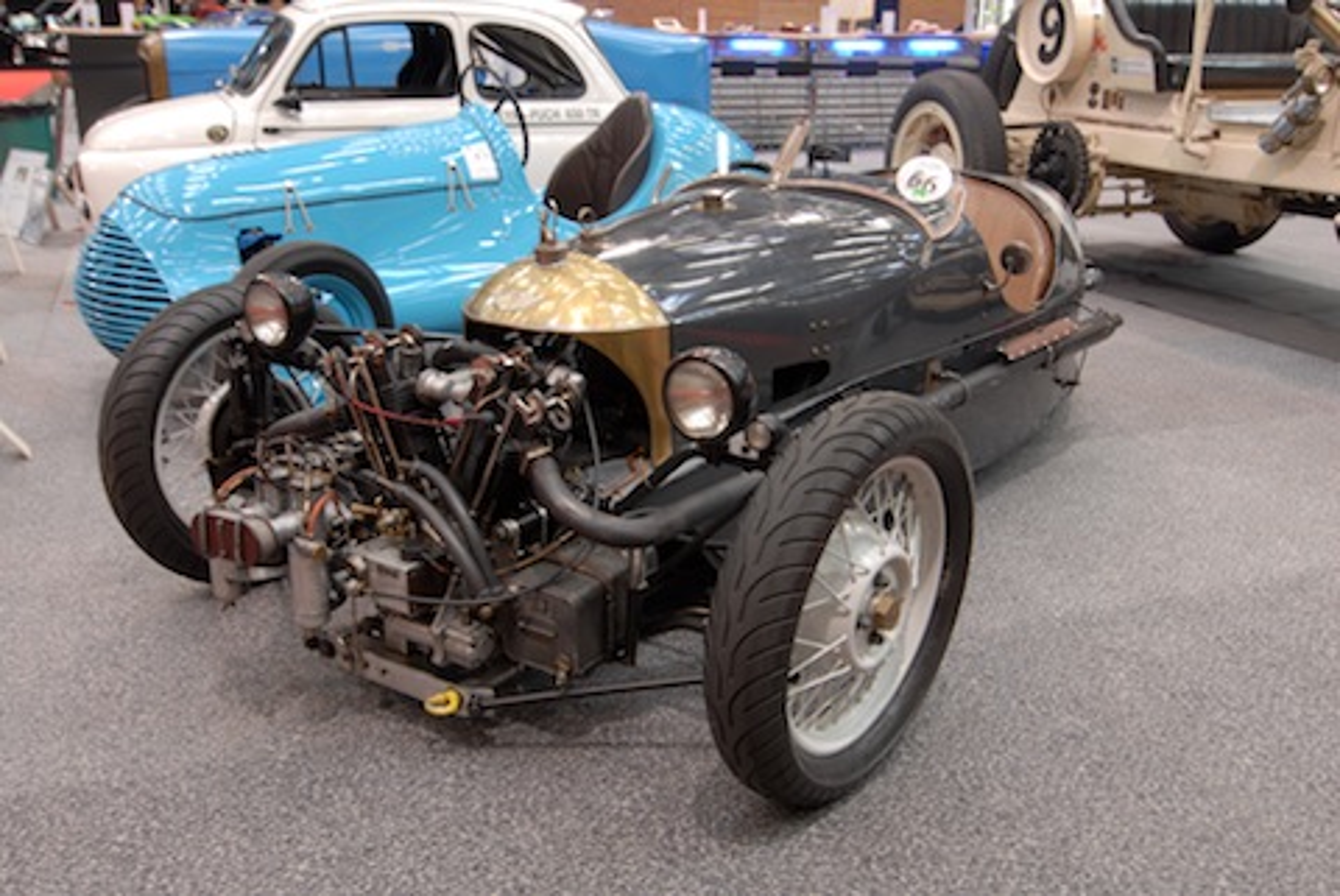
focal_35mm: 36
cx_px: 670
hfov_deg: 53.1
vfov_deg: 36.9
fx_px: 1341
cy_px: 448
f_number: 8
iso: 100
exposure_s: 1/1.6
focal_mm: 24
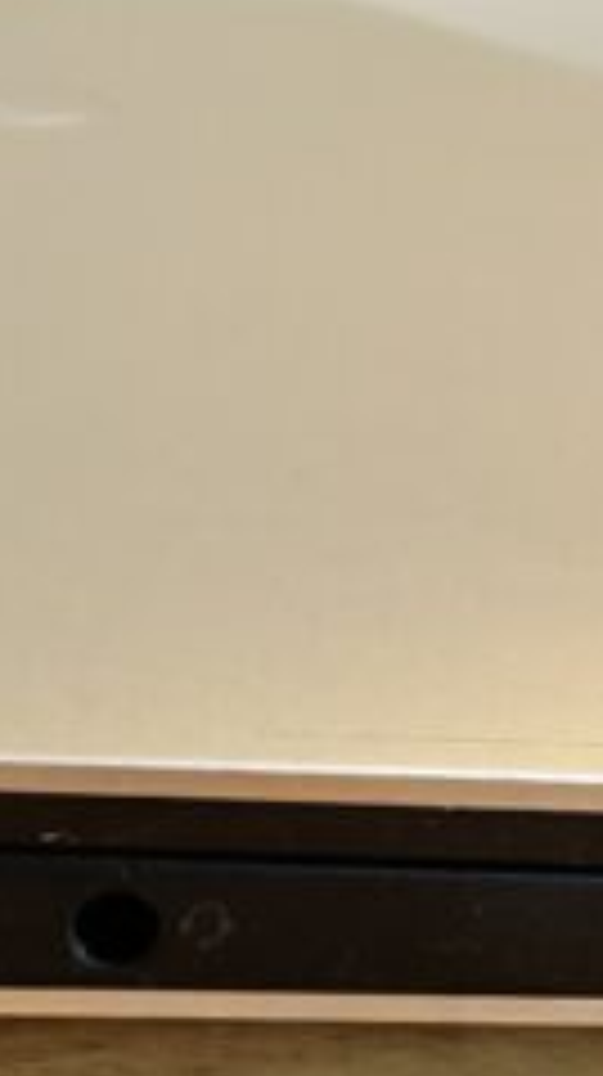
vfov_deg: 32.2
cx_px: -400
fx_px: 1795
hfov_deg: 16.6
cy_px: 905
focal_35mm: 63
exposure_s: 1/50
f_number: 2
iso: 125
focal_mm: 1.82
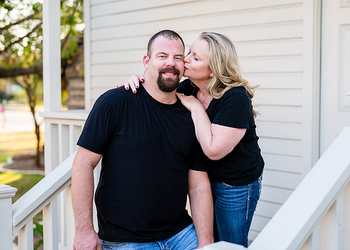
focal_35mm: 58
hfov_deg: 33.5
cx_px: 184
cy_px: 120
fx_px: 581
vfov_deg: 24.3
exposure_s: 1/500
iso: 160
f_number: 2
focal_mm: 50
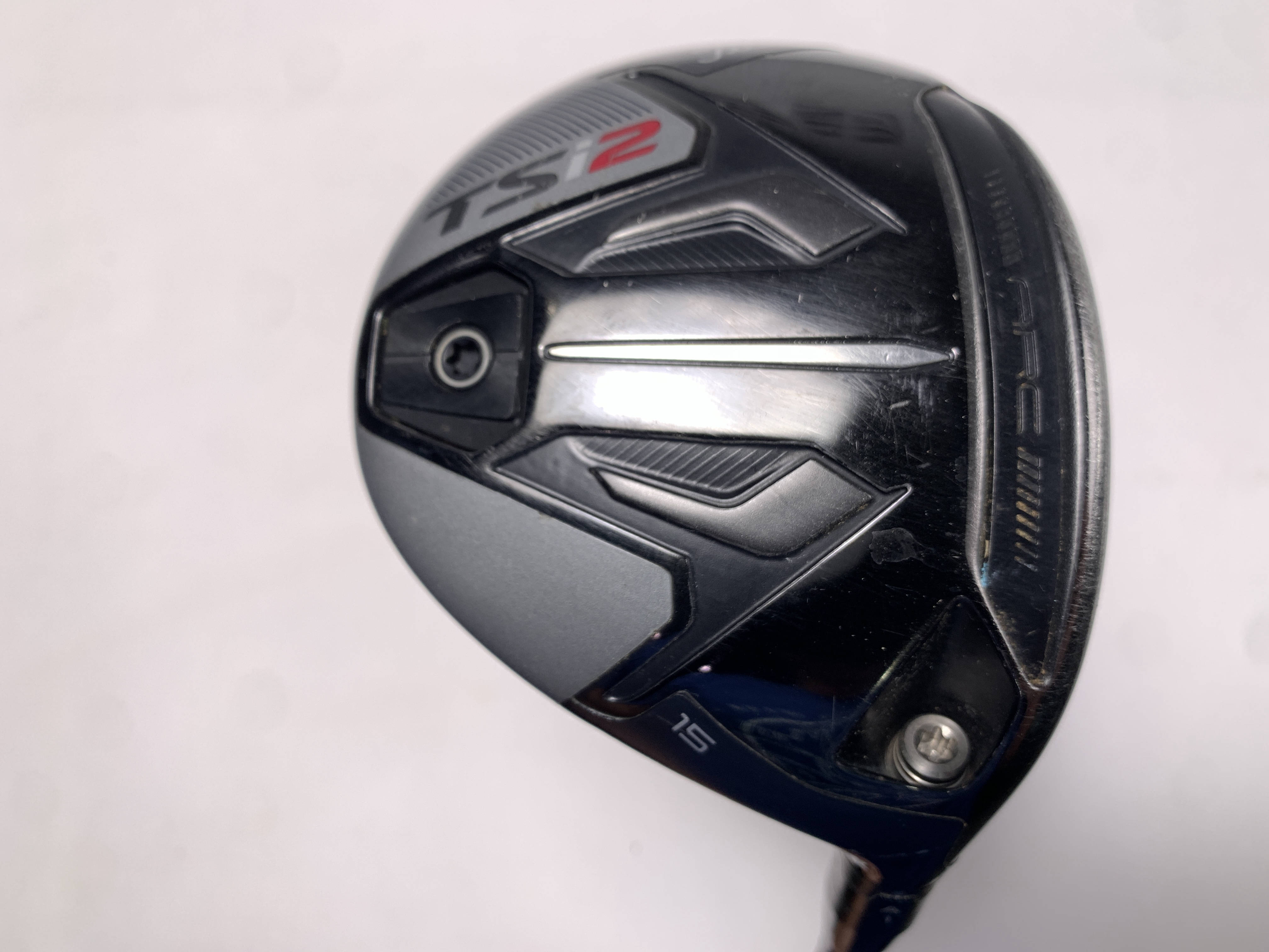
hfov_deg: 67.3
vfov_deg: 53.1
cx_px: 634
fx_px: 953
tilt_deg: -73.7
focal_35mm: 26
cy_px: 476
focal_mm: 4.25
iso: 25
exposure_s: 1/177
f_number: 1.8
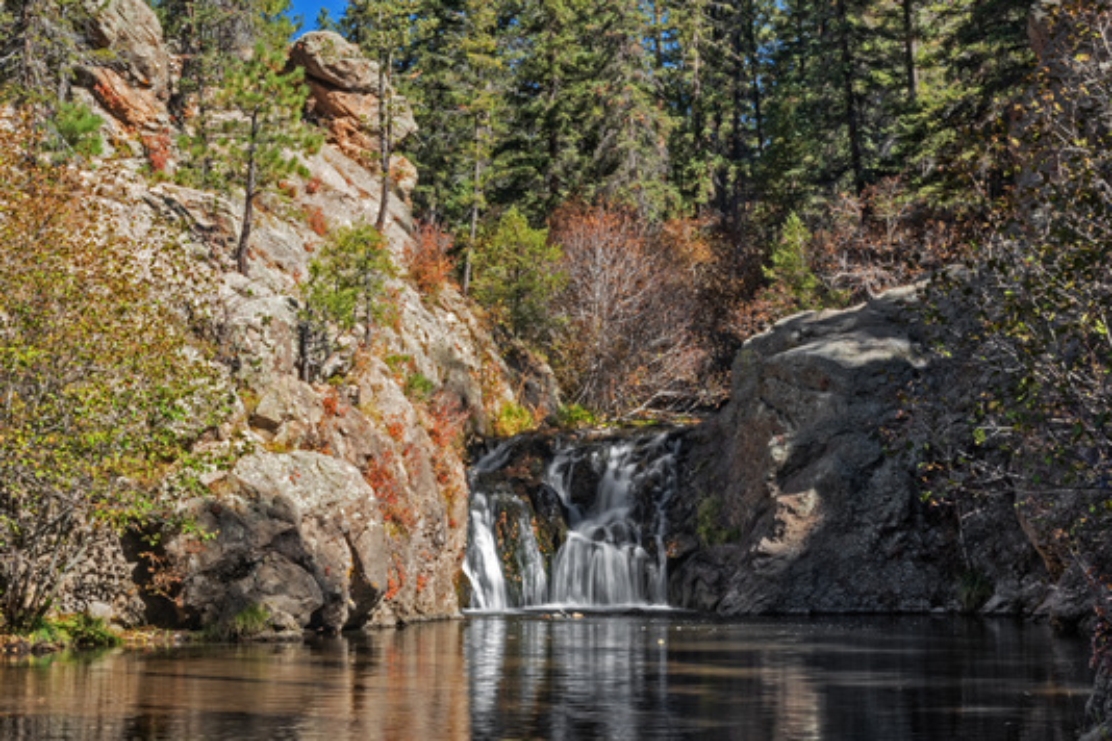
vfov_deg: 15.9
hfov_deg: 23.6
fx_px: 2656
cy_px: 380
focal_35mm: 86
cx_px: 579
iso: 200
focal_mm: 55
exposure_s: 1/4
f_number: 38
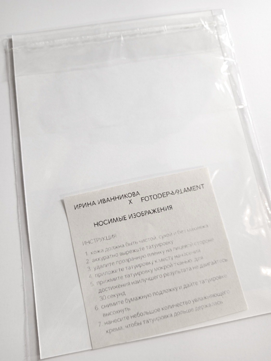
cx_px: 136
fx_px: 282
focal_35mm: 27
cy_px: 180
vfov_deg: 65.3
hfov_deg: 51.4
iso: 400
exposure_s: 1/50
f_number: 1.9
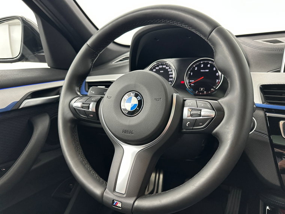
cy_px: 107
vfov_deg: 56.8
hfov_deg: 71.6
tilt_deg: -16.4
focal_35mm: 24
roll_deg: +4.0
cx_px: 142
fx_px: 198
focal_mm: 6.86
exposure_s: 1/50
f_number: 1.78
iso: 400
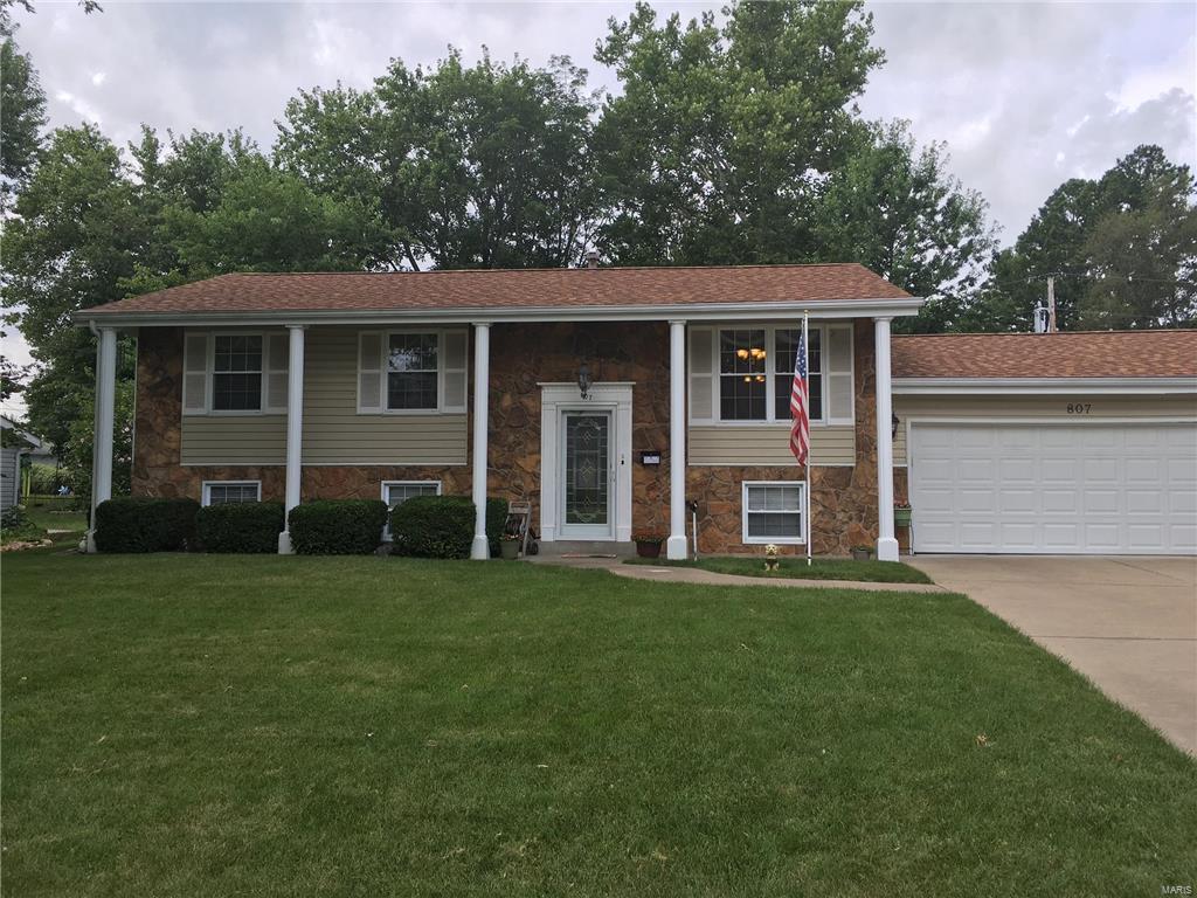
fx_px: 1003
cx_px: 598
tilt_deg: +5.1
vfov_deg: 48.2
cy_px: 449
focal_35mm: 29
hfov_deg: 61.7
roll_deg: -0.4
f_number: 2.2
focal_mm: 4.15
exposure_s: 1/705
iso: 25
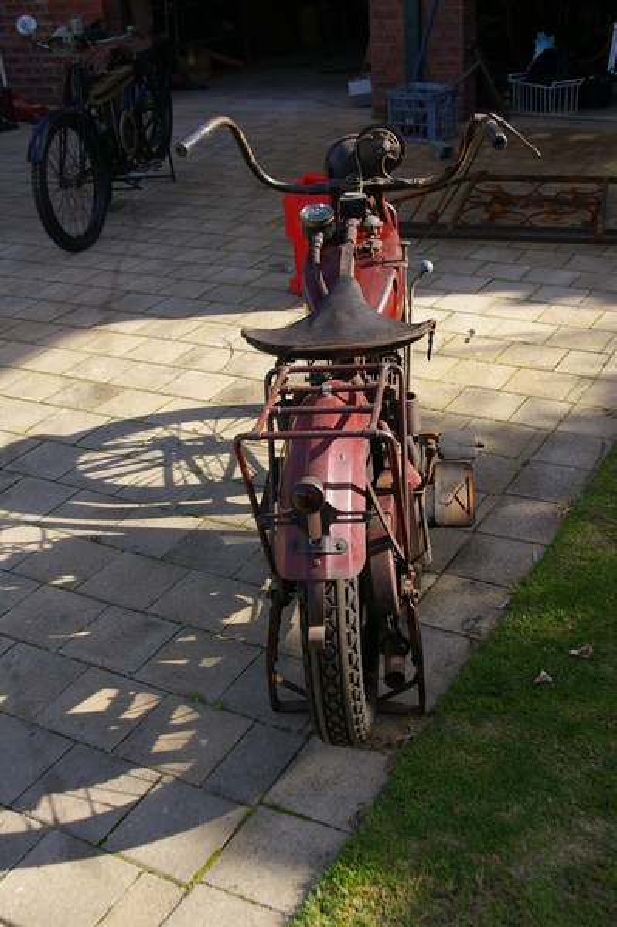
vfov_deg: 46.4
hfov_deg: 31.8
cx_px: 308
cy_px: 464
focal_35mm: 42
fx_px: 1082
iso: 200
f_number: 6.7
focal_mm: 28
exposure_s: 1/250
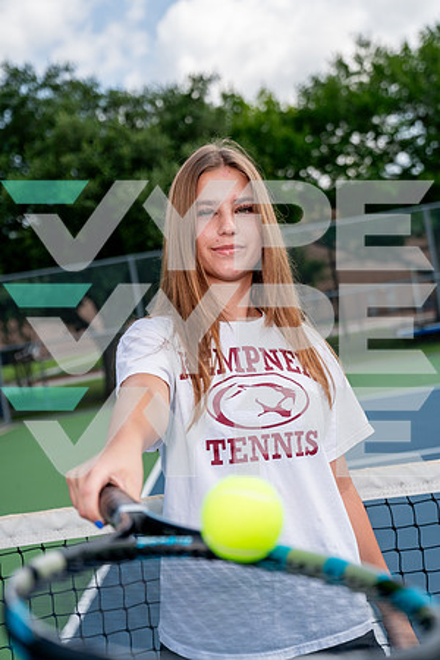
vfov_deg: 36.9
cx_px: 220
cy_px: 330
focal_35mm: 54
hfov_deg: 25.1
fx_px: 990
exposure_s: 1/1000
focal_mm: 54
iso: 100
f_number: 4
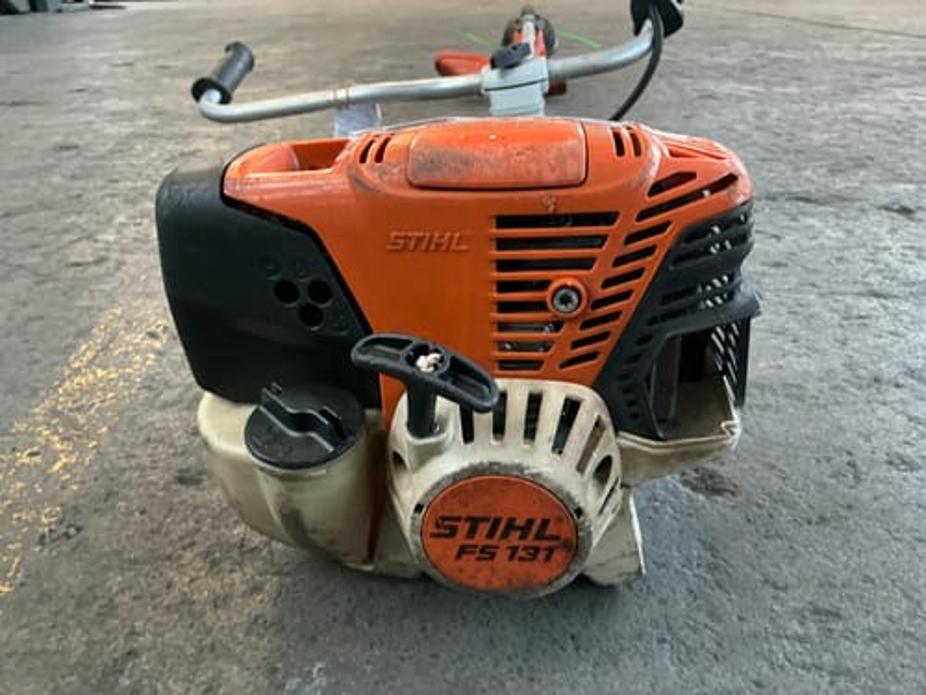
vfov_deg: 49.7
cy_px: 348
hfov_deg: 63.4
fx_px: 749
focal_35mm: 28
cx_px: 463
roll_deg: +0.3
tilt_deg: -27.1
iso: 400
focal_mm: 3
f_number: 1.8
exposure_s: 1/30
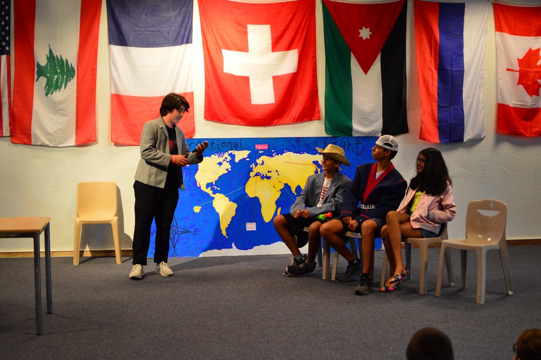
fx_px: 788
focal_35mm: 52
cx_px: 270
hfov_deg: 37.9
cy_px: 180
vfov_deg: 25.7
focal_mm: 35
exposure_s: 1/100
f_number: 1.8
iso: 1600
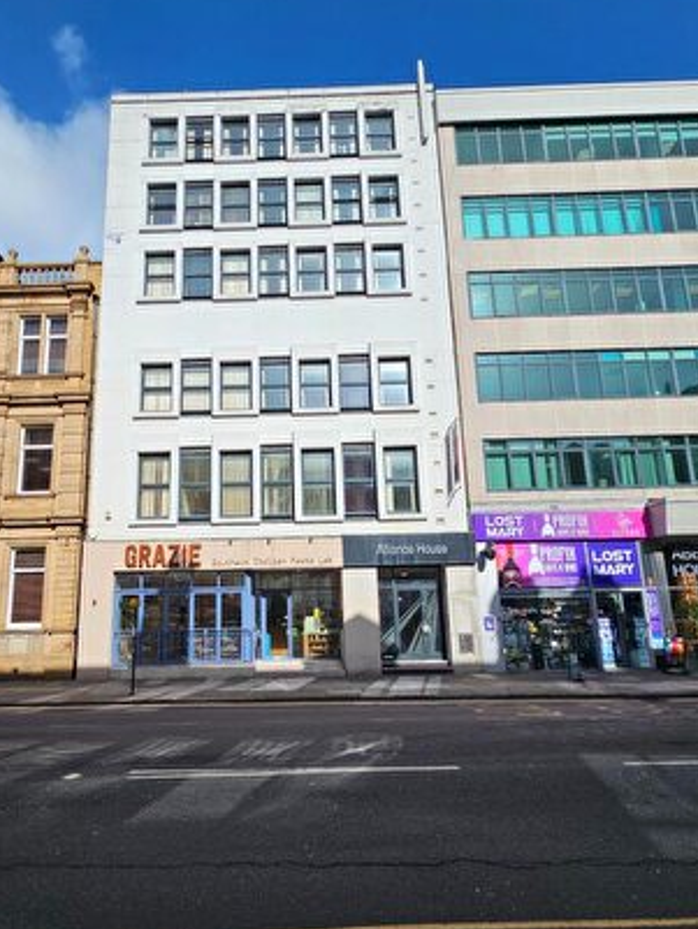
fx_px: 457
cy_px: 536
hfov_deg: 74.0
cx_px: 281
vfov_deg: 90.3
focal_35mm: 17
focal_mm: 2.2
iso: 50
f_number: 2.2
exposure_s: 1/2797
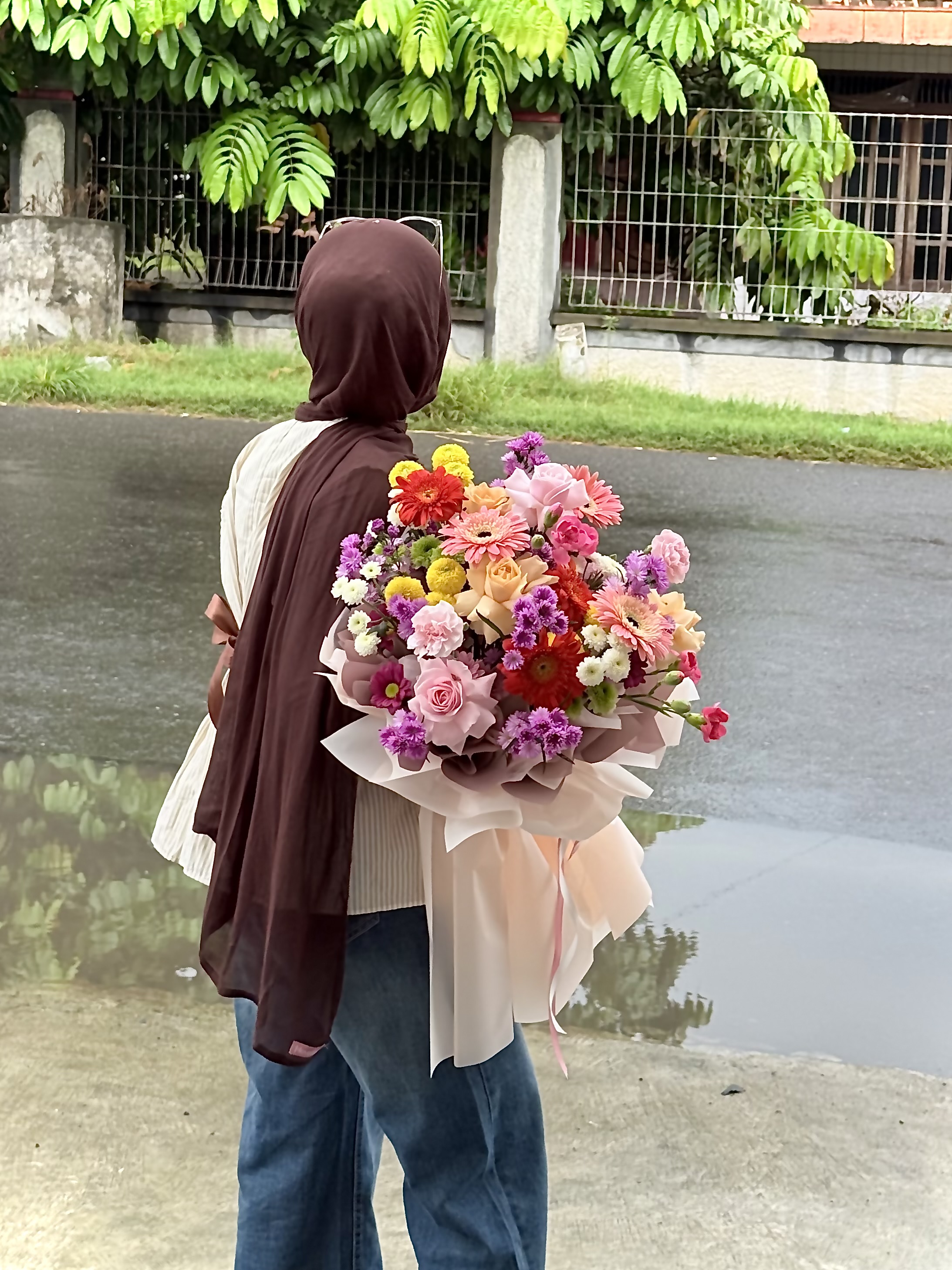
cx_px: 476
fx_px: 1760
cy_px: 635
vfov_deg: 39.7
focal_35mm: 48
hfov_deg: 30.3
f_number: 1.78
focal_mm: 6.76
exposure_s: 1/204
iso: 100
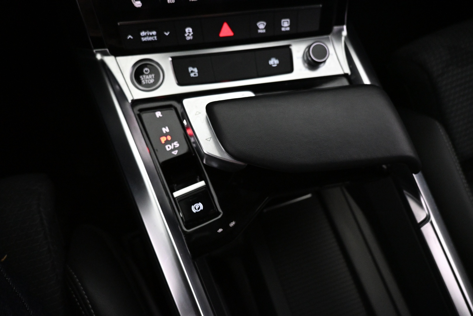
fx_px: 315
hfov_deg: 73.7
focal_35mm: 24
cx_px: 236
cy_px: 158
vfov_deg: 53.1
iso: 4000
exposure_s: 1/100
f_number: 3.5
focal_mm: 16
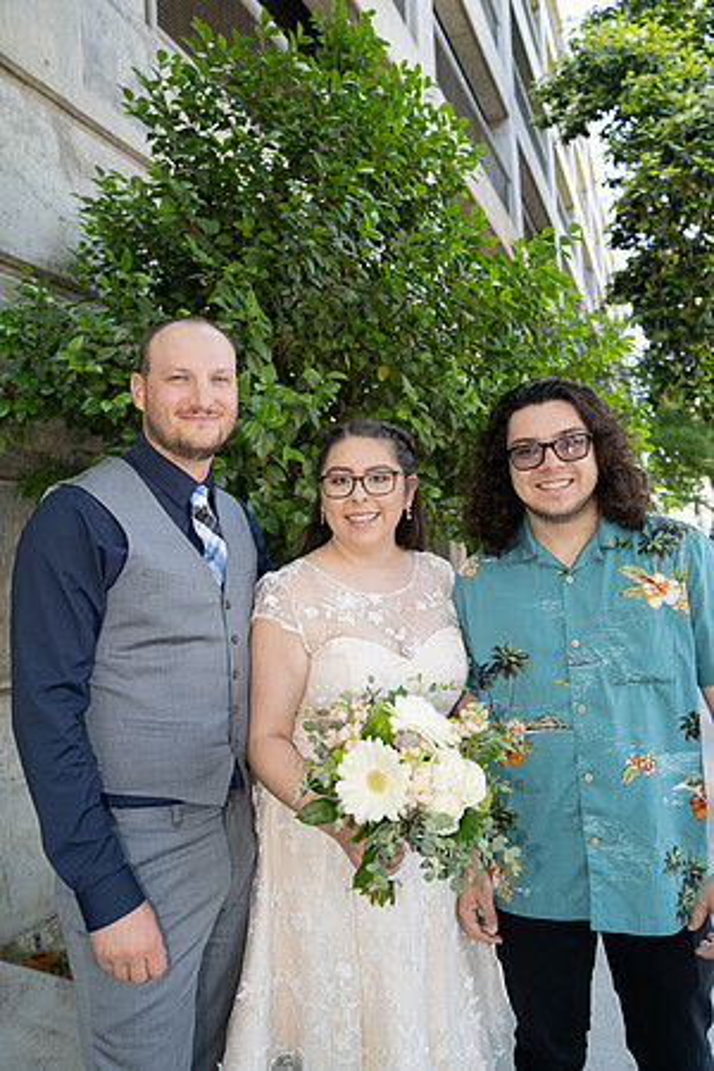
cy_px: 536
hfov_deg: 53.1
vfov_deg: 73.7
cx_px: 357
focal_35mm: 24
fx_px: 714
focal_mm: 24
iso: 500
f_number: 3.2
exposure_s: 1/250
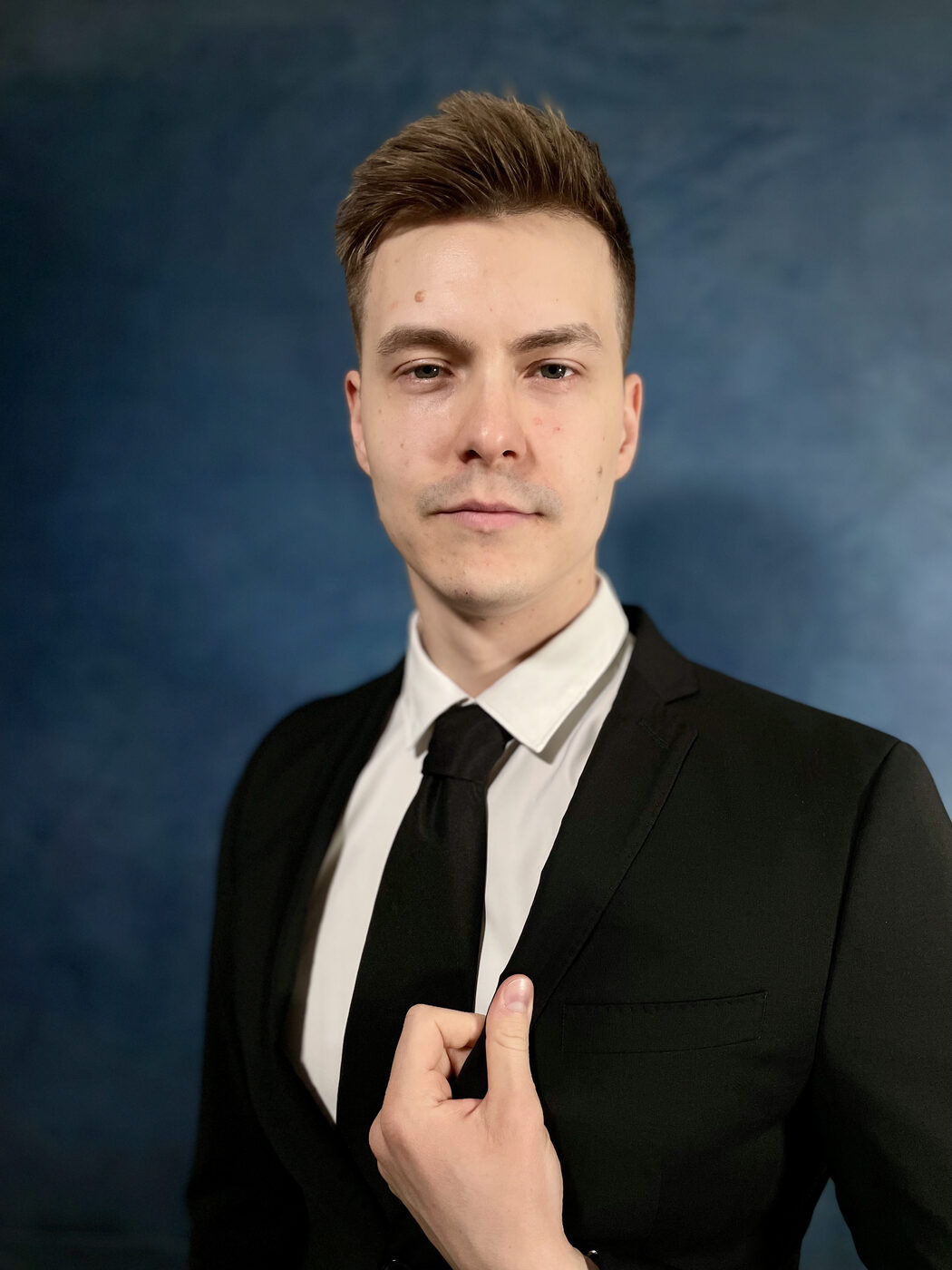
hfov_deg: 53.1
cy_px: 635
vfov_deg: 67.3
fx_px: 953
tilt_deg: -3.7
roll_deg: +0.4
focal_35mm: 26
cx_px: 476
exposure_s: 1/100
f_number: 1.6
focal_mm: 4.2
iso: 125
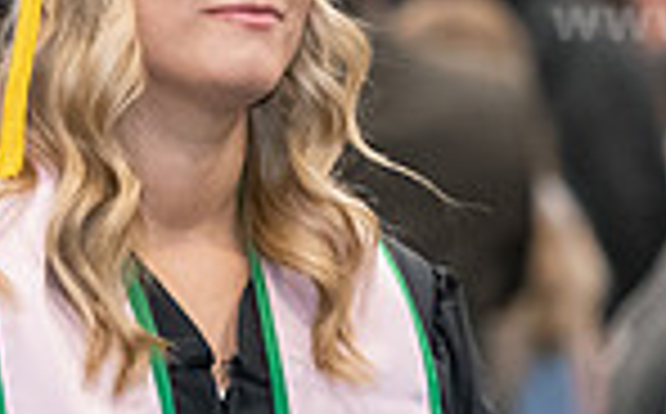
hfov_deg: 3.9
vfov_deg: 2.4
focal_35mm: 540
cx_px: 346
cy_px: 115
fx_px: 9787
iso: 3200
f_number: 3.2
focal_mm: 135
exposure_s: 1/200
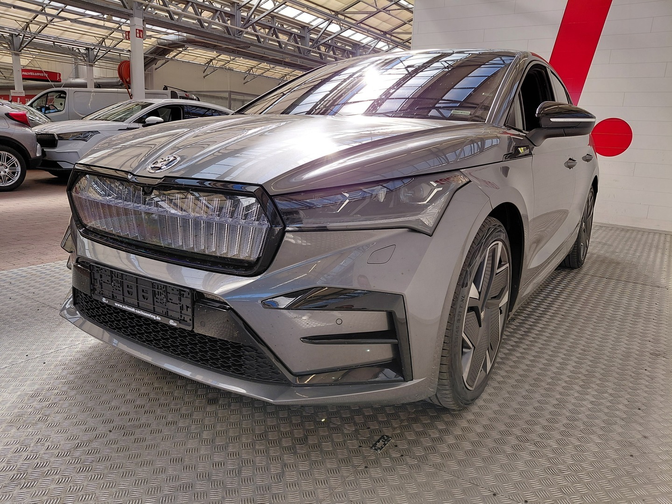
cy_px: 252
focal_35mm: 25
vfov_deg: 54.9
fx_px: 485
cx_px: 336
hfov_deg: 69.4
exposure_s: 1/564
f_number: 1.8
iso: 50
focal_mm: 4.69
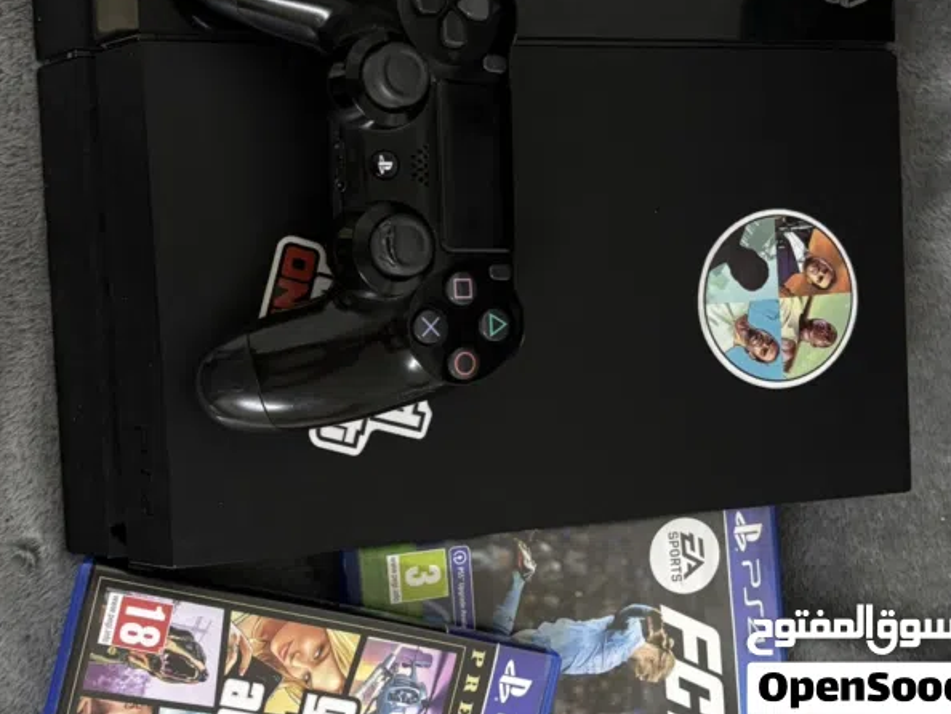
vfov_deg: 49.8
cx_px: 506
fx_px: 770
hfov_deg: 63.4
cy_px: 373
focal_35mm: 28
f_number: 1.6
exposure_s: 1/25
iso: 640
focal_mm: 5.96
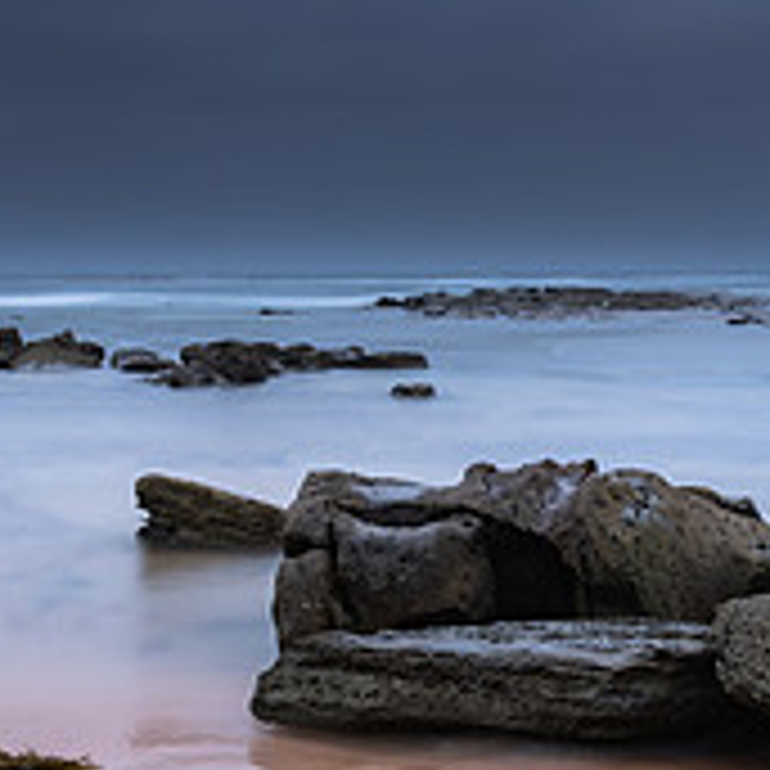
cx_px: 360
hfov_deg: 24.7
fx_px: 1762
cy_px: 268
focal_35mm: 70
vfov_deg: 24.6
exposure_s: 10
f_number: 8
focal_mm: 24
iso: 125
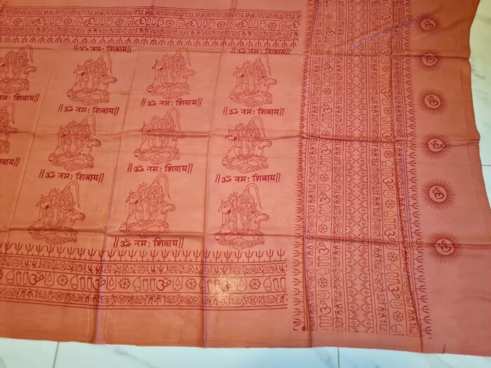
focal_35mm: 26
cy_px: 184
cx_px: 246
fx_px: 369
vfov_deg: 53.1
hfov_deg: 67.3
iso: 500
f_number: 1.8
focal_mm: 5.4
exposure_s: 1/40
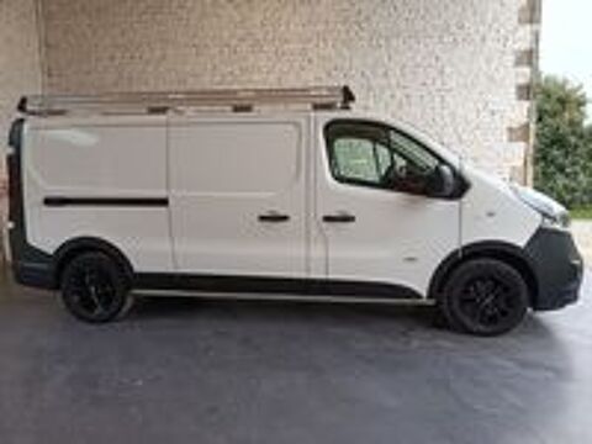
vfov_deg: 56.8
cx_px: 296
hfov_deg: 71.6
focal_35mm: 24
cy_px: 222
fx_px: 410
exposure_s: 1/100
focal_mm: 5.24
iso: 487
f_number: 1.7
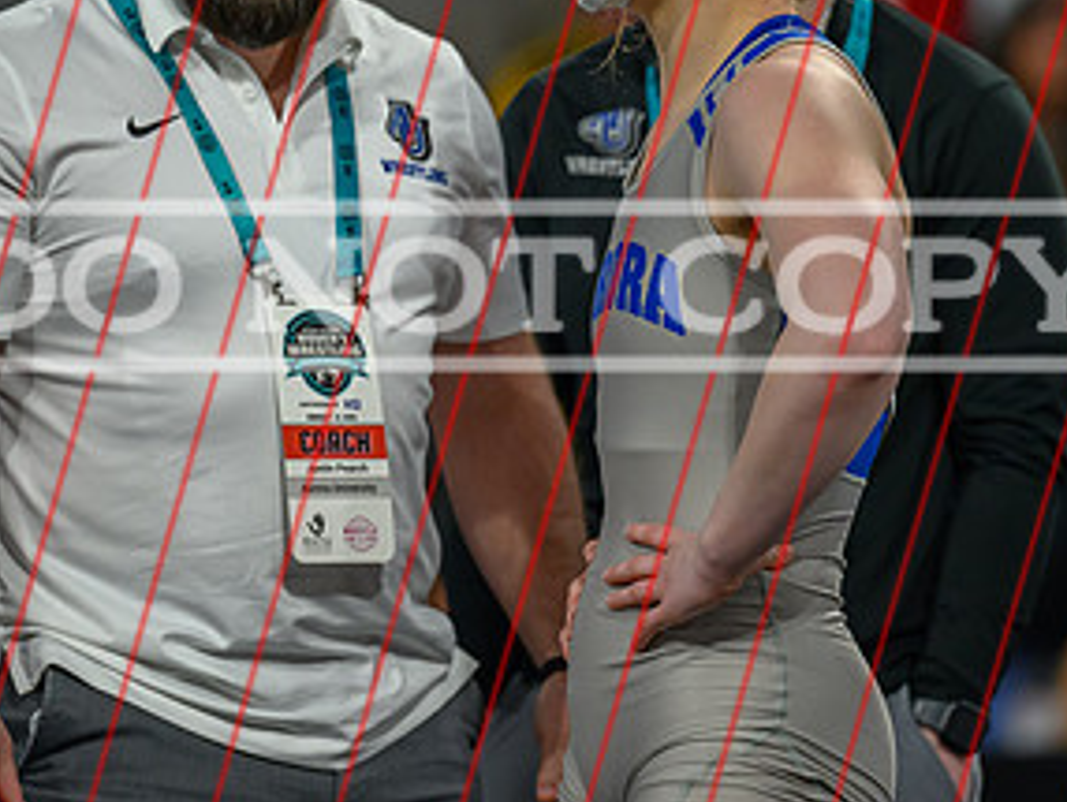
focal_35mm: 422
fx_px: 13019
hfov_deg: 4.7
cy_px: 230
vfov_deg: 3.5
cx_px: 542
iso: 2000
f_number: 2.8
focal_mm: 185
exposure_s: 1/800
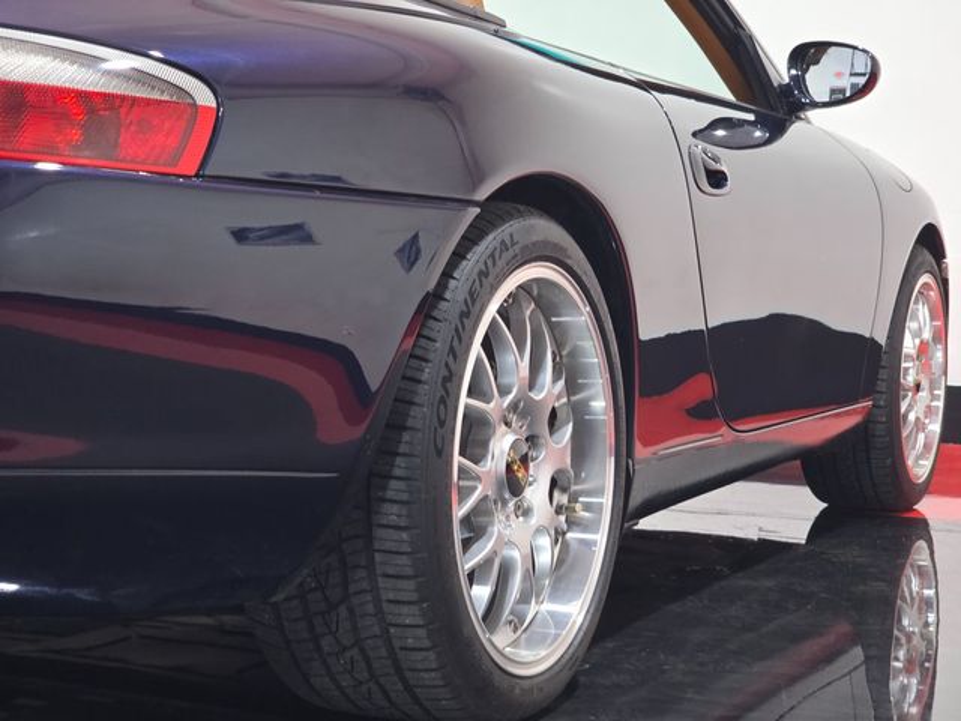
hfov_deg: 28.2
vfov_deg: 21.3
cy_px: 360
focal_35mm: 69
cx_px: 480
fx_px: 1916
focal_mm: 7.9
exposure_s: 1/40
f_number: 2.4
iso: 250
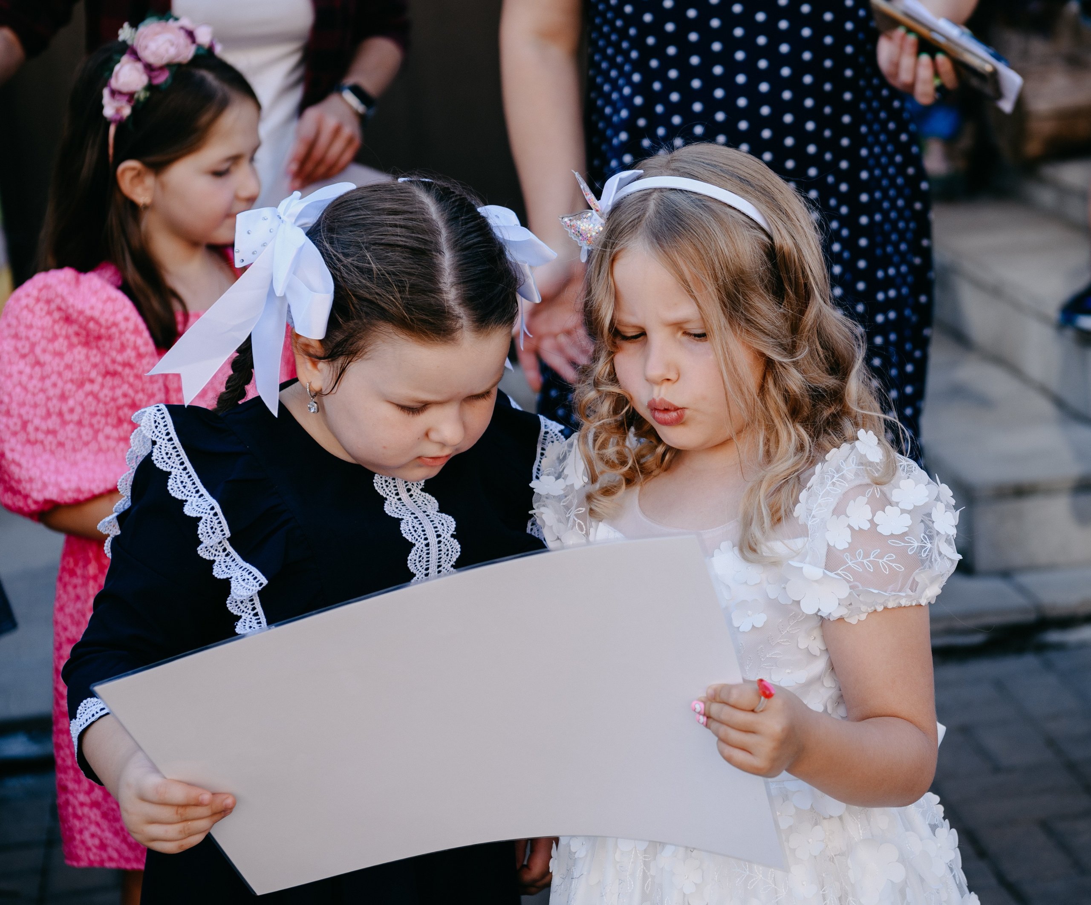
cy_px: 431
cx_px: 673
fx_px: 3095
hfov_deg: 20.0
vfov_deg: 16.6
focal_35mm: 94
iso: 125
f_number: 4
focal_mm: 70
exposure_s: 1/320
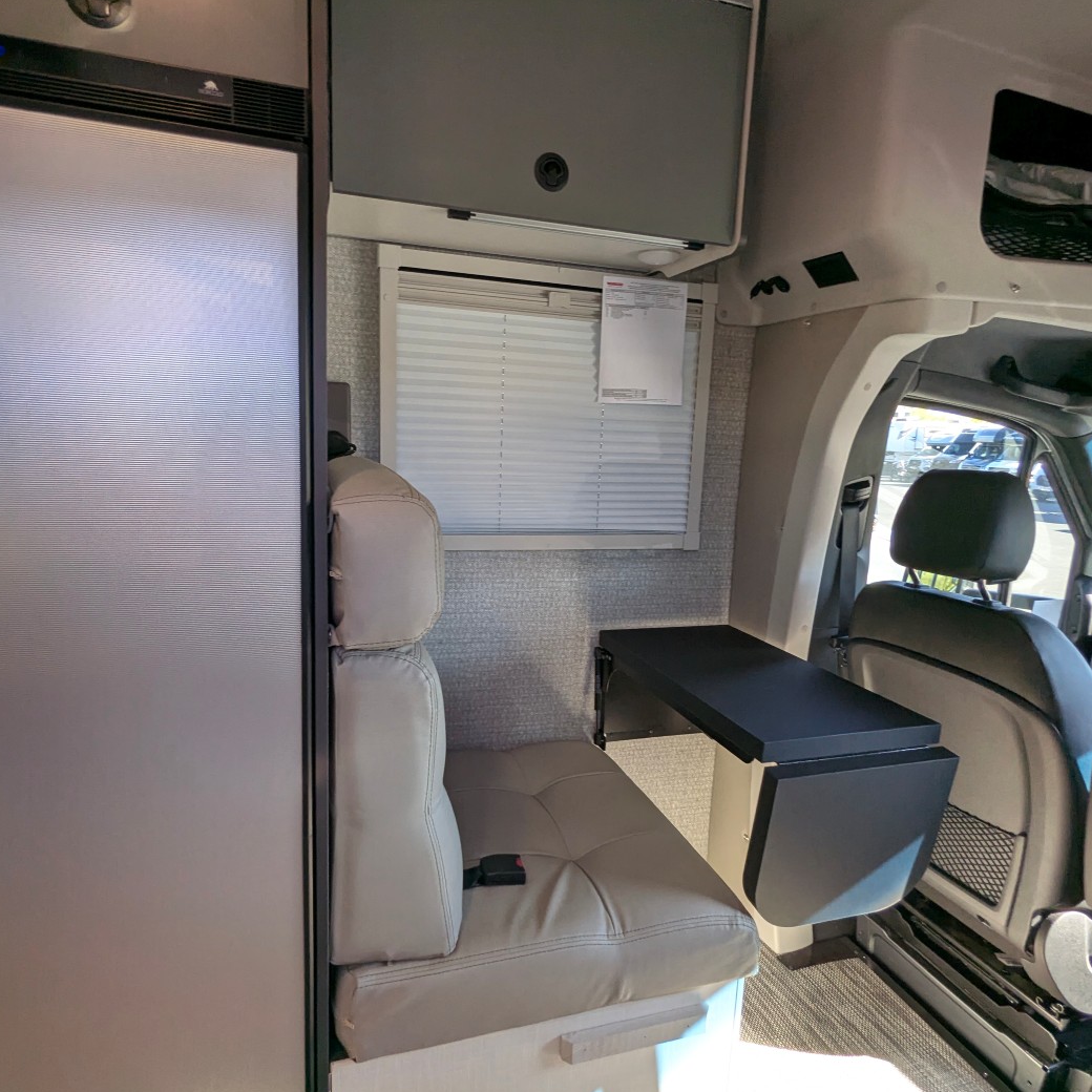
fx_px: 678
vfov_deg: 77.7
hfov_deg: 77.6
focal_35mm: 19
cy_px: 547
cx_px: 506
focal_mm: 2.35
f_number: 2.2
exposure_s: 1/129
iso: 66
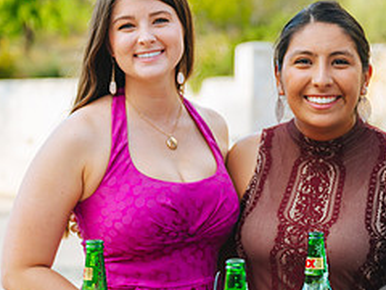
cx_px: 322
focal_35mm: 114
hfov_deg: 17.1
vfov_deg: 13.0
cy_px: 188
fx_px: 1271
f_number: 2.8
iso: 50
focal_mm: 49
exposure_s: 1/125
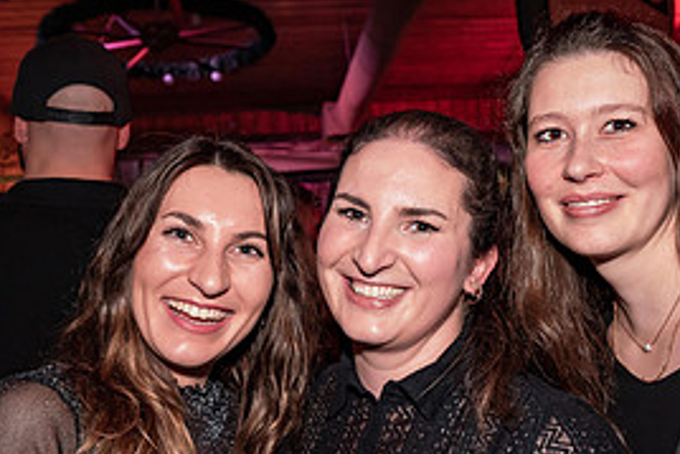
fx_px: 737
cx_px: 340
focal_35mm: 39
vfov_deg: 34.2
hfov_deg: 49.5
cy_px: 257
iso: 1600
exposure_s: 1/60
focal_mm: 18
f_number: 4
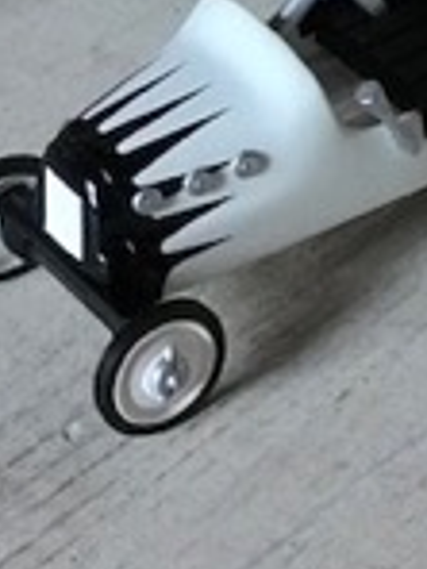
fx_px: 3372
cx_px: 535
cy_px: -283
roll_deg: +4.9
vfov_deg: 9.4
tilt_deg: -32.9
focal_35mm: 205
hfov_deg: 7.2
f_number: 2.8
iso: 400
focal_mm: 6.6
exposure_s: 1/60
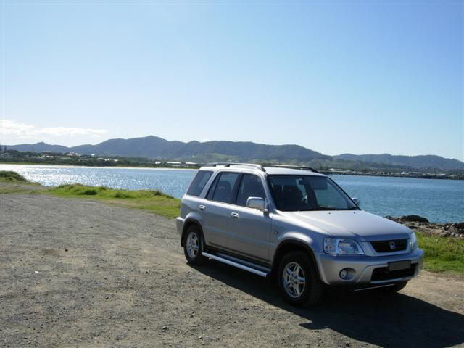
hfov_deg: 51.4
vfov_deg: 39.7
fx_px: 483
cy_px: 174
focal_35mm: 36
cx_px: 232
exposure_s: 1/304
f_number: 6.8
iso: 50
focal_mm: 7.5
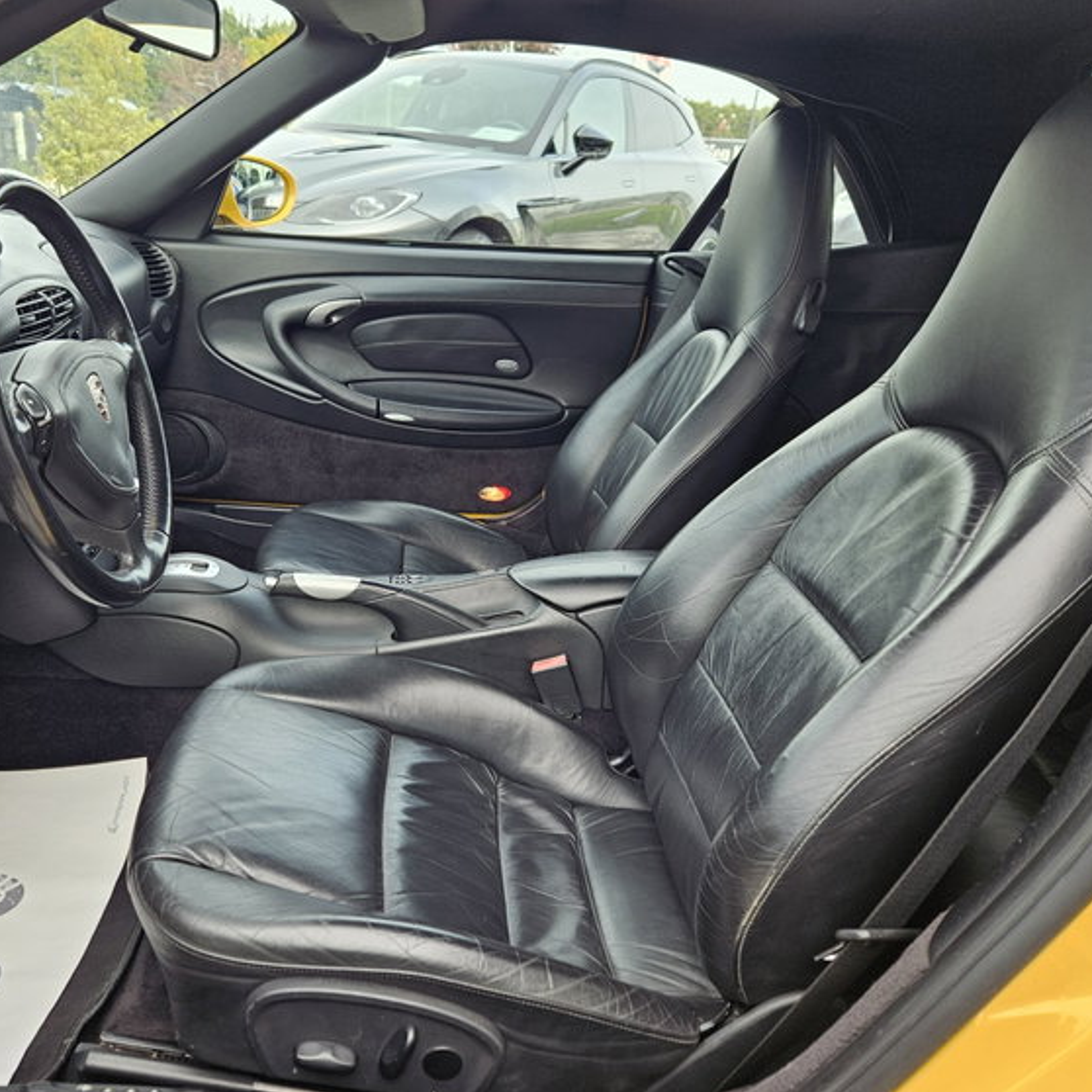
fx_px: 999
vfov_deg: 57.3
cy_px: 546
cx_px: 397
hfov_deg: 56.5
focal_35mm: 28
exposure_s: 1/190
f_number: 1.8
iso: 50
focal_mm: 5.4
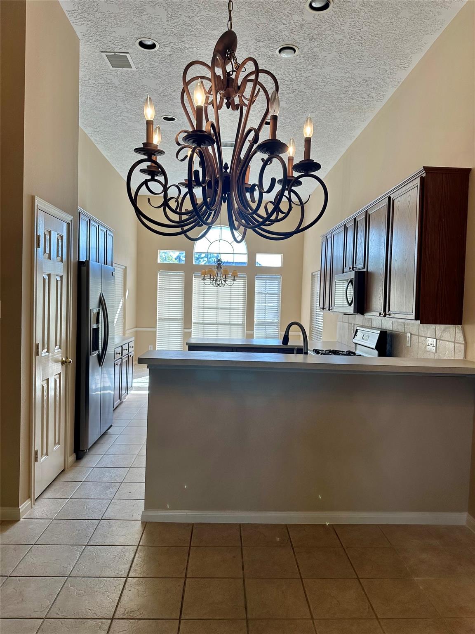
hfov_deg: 56.8
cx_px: 238
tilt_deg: -1.7
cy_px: 317
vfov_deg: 71.6
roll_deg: -2.0
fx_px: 439
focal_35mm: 24
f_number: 1.78
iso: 80
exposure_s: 1/315
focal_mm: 6.86
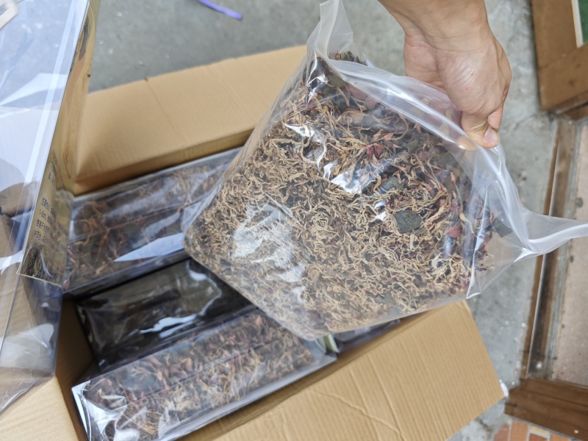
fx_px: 391
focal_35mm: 23
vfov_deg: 58.9
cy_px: 220
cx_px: 294
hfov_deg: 73.9
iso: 50
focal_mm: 6.68
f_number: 1.42
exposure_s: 1/393
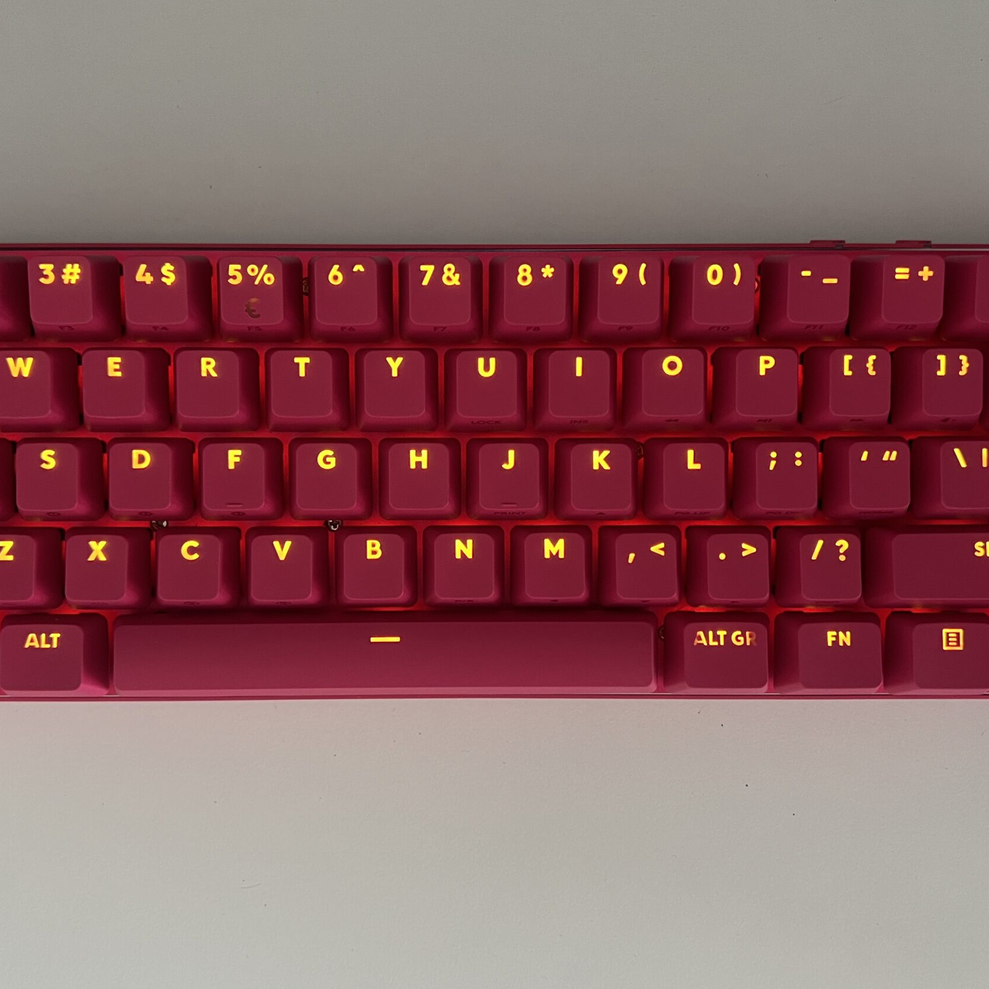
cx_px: 464
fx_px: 1131
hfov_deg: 47.2
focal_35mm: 35
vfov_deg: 47.2
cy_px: 484
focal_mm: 5.7
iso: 320
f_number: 1.5
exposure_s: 1/56
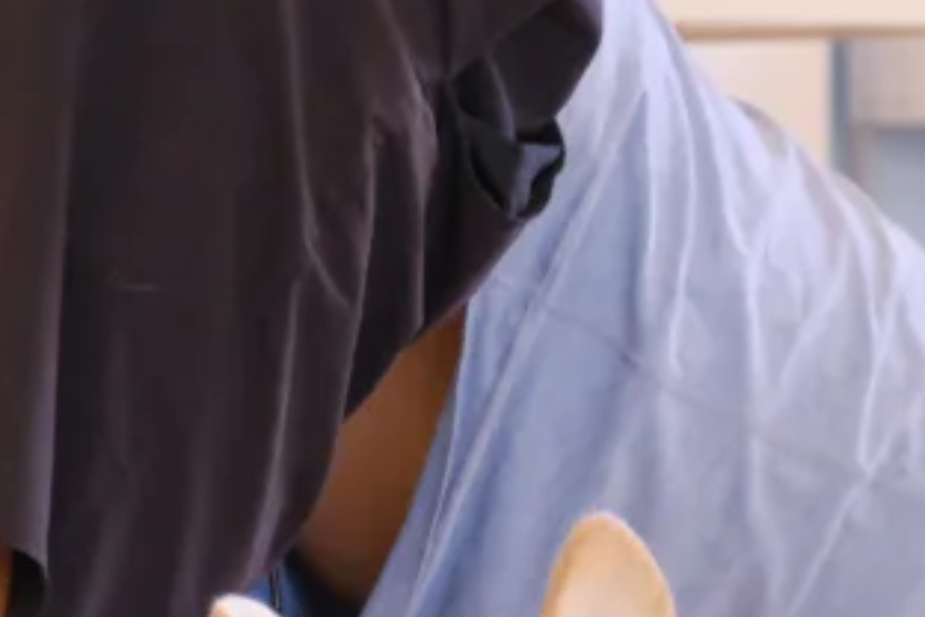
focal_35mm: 272
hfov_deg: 7.6
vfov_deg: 5.0
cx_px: 382
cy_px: 986
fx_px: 6988
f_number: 4
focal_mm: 55
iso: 5000
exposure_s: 1/160
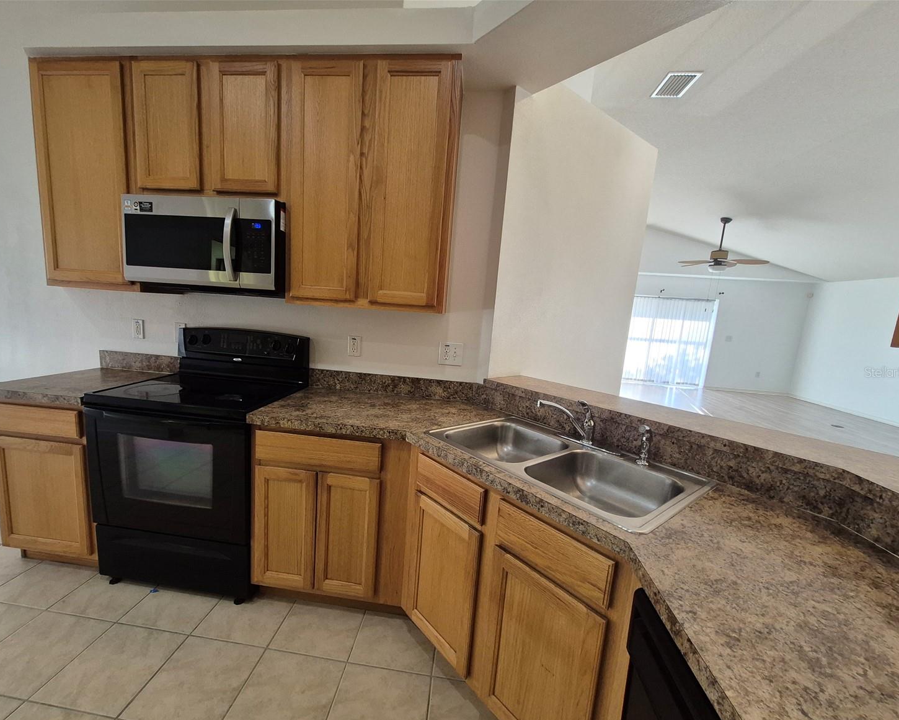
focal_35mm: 14
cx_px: 427
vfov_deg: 88.0
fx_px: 372
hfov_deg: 100.6
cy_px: 372
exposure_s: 1/60
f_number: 2.2
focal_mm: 1.74
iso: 250
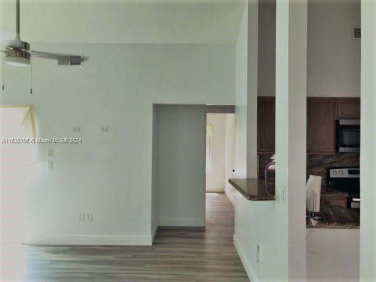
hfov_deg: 63.4
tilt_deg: +1.1
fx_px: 304
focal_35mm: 28
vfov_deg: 49.7
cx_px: 188
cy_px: 141
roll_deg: -0.8
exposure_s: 1/47
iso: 25
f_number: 1.8
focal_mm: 3.99
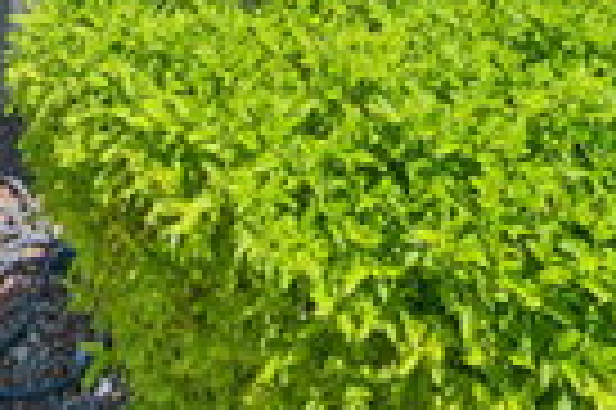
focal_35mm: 56
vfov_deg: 18.4
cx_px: 209
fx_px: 957
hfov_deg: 35.4
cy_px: -345
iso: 100
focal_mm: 10
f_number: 8
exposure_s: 1/200
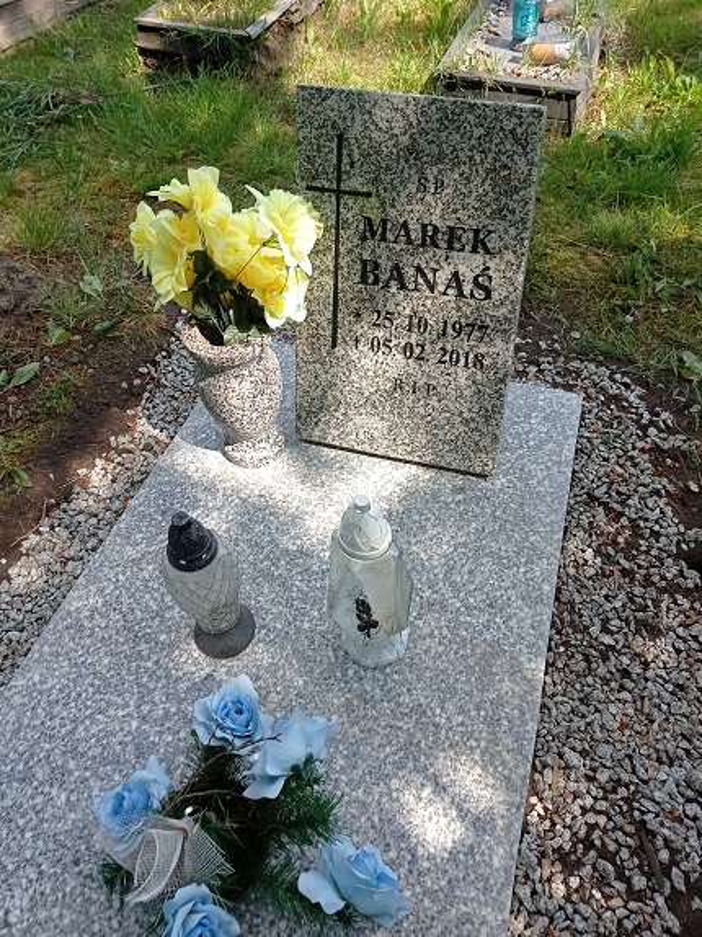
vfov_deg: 63.5
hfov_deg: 49.7
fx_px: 758
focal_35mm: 28
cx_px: 351
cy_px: 468
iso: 101
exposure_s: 1/1142
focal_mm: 4.74
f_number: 1.79
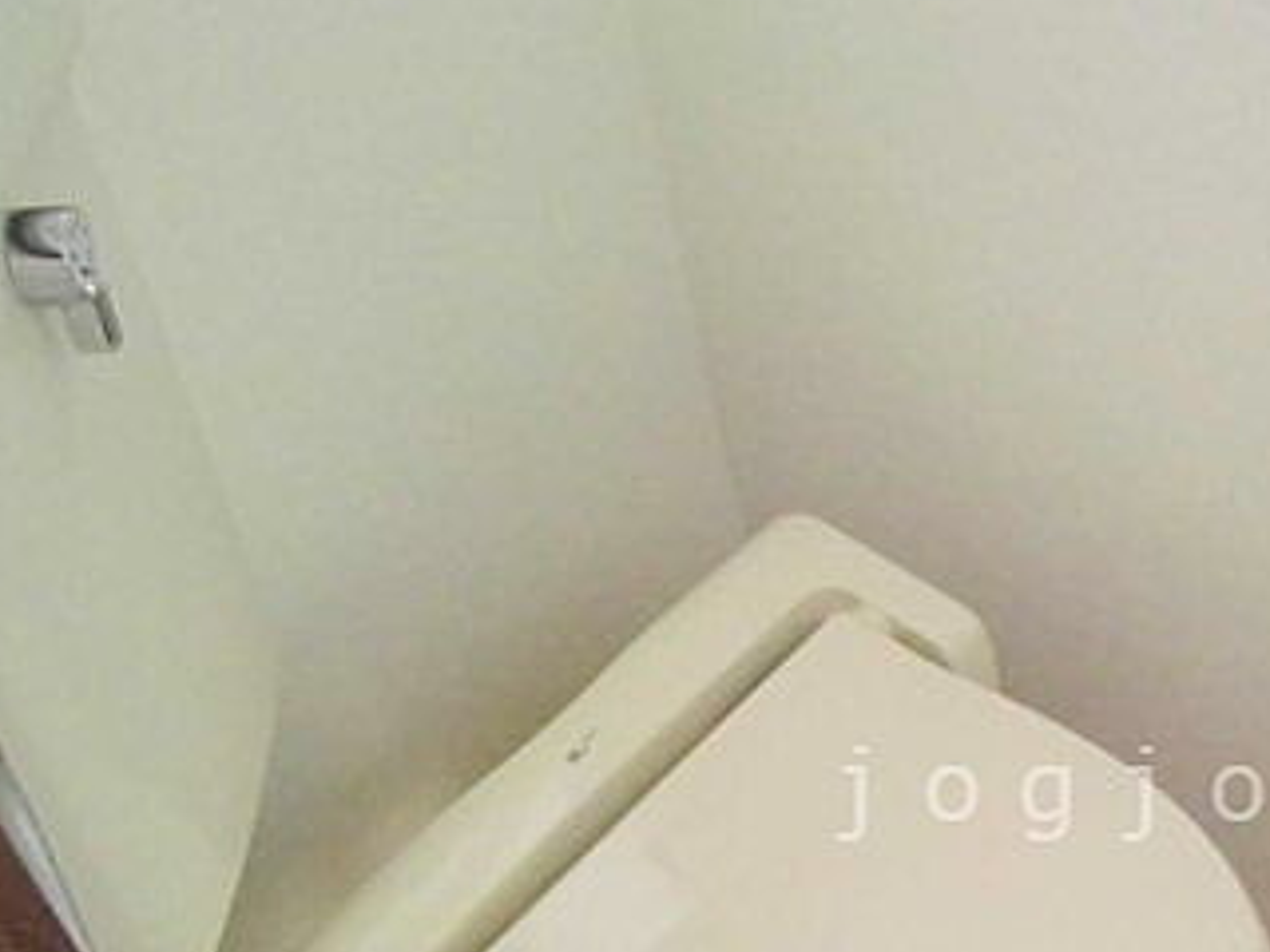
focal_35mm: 52
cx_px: 1107
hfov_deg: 35.0
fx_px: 1908
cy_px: 793
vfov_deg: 27.3
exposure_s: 1/30
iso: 800
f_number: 2.8
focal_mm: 4.7
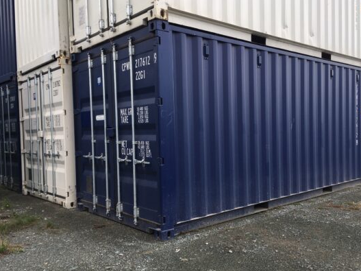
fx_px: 344
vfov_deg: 42.9
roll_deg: +2.5
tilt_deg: -1.3
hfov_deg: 55.3
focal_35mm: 33
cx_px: 199
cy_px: 142
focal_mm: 4.15
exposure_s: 1/503
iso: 25
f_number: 2.2
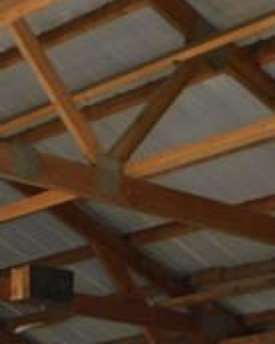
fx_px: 1355
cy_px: 662
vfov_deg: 12.8
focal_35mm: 133
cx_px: -191
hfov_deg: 11.0
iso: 160
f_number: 3
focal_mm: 4
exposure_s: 1/30
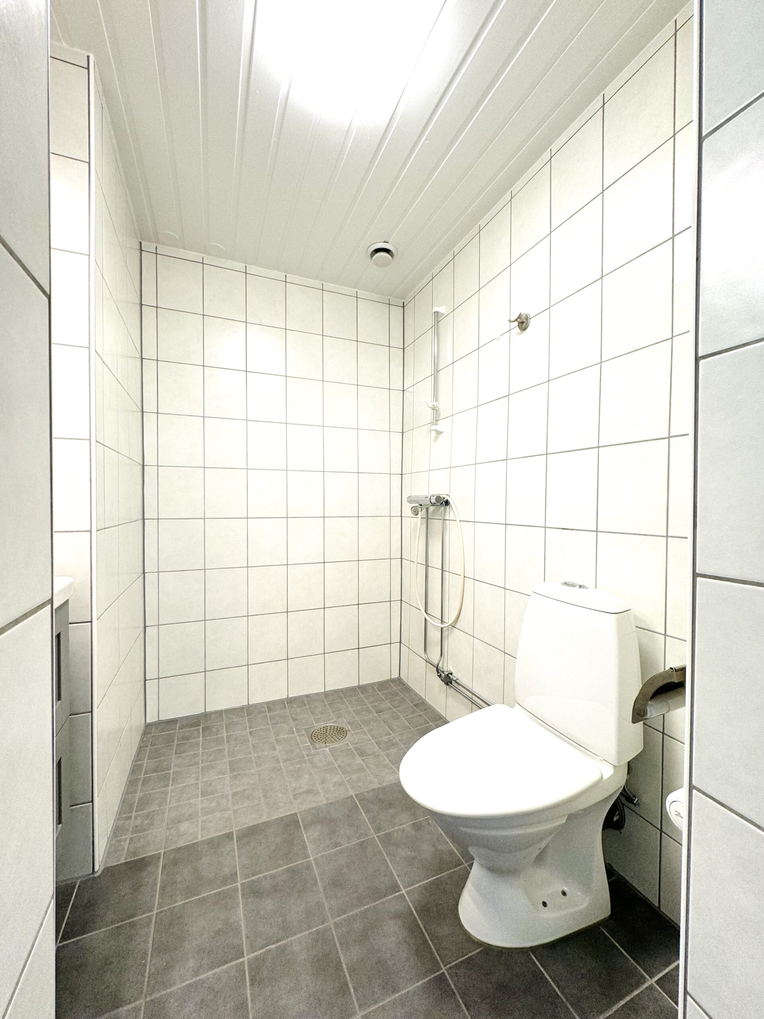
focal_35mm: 14
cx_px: 382
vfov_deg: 102.1
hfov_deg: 85.7
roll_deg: -0.7
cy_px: 510
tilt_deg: -0.6
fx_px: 412
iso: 125
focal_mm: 2.22
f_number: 2.2
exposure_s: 1/100
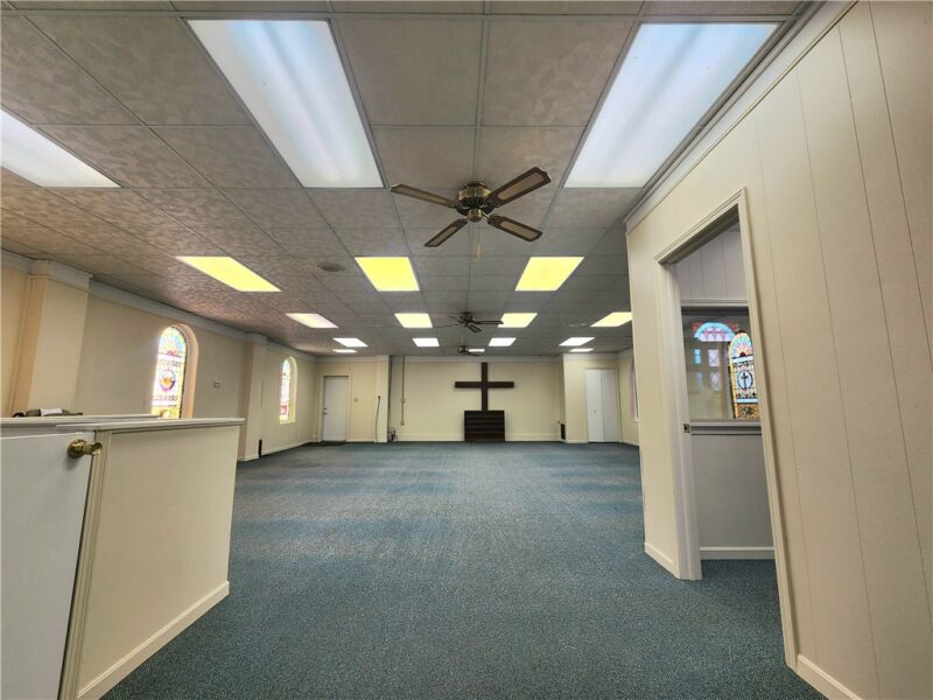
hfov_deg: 106.2
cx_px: 466
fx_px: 350
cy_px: 350
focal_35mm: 13
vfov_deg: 89.9
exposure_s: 1/120
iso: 80
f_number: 2.2
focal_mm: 2.2
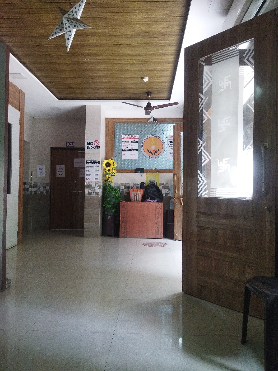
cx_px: 139
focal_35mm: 27
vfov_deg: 65.3
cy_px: 186
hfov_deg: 51.4
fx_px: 289
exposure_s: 1/100
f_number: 1.79
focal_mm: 4.71
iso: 541
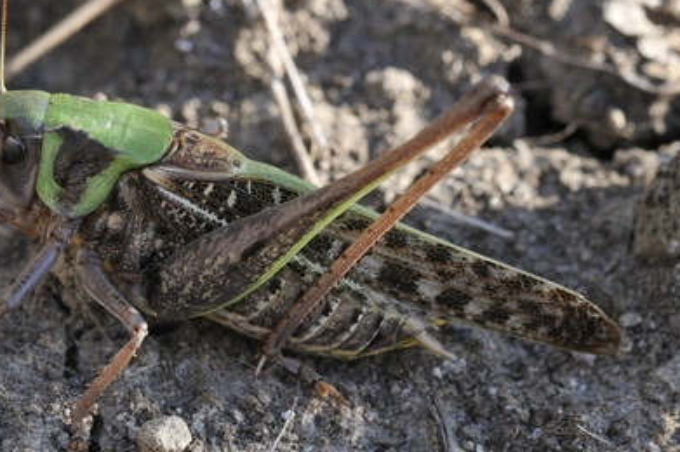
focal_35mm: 258
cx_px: 188
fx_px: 4866
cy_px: 140
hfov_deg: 8.0
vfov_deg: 5.3
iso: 400
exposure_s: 1/125
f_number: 13
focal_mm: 105
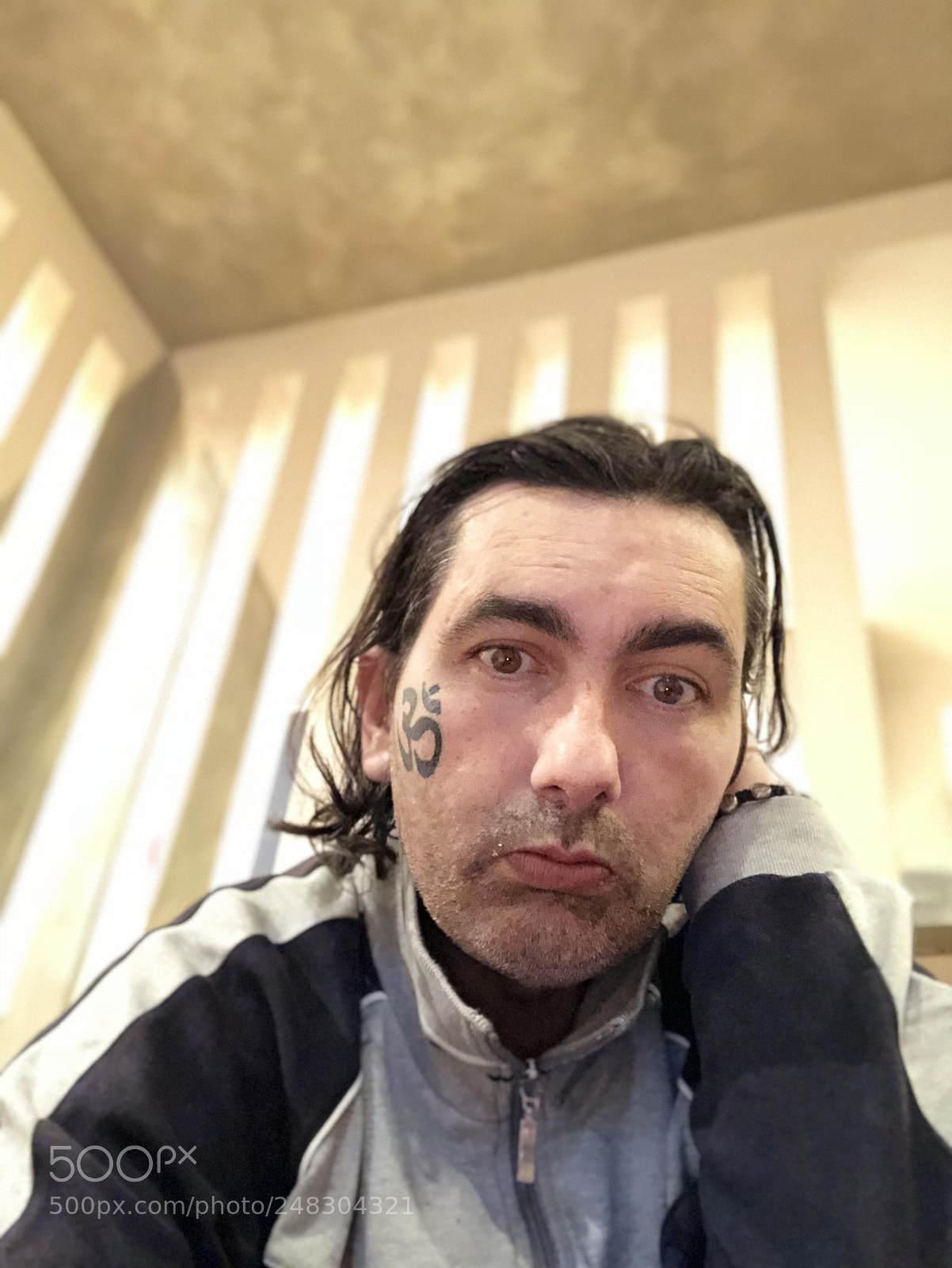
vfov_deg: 56.8
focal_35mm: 32
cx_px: 476
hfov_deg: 44.2
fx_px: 1172
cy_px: 634
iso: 1000
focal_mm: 2.87
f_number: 2.2
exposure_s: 1/17
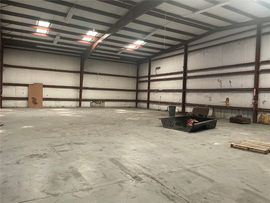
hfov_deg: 67.3
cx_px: 135
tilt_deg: -1.5
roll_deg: -1.3
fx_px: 203
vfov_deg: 53.1
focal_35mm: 26
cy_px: 102
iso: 400
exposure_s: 1/60
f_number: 1.6
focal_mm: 4.2
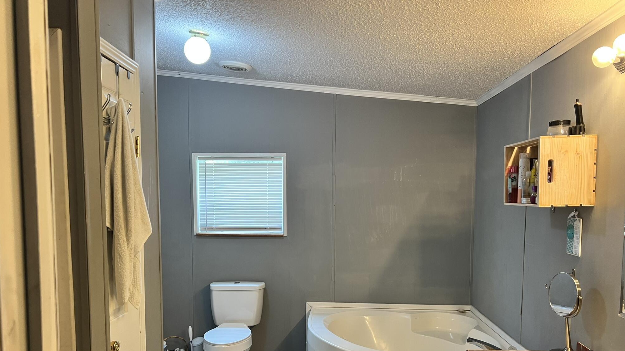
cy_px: 239
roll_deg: -0.3
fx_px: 481
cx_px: 309
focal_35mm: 29
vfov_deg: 39.6
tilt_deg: -4.9
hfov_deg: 66.1
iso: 125
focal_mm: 5.7
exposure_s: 1/60
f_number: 1.5
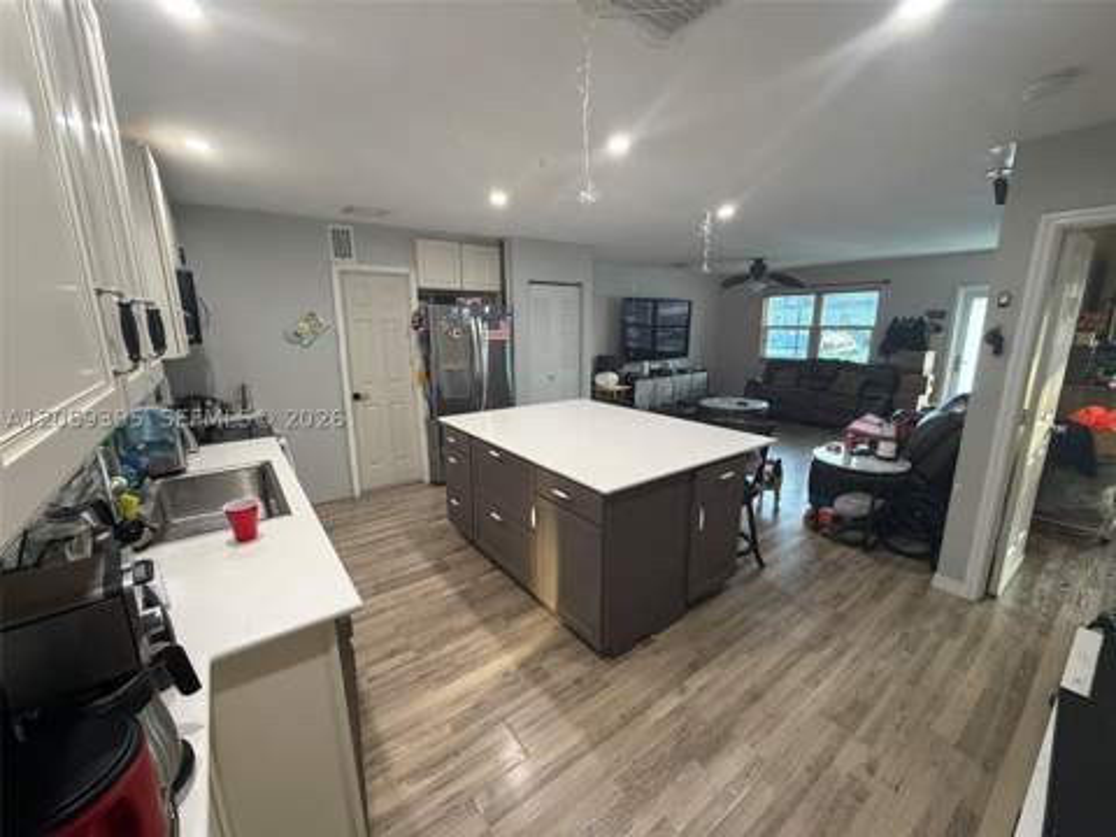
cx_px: 558
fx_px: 451
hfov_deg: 102.1
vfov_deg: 85.7
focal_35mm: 14
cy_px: 418
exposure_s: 1/60
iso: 320
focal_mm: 2.22
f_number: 2.2
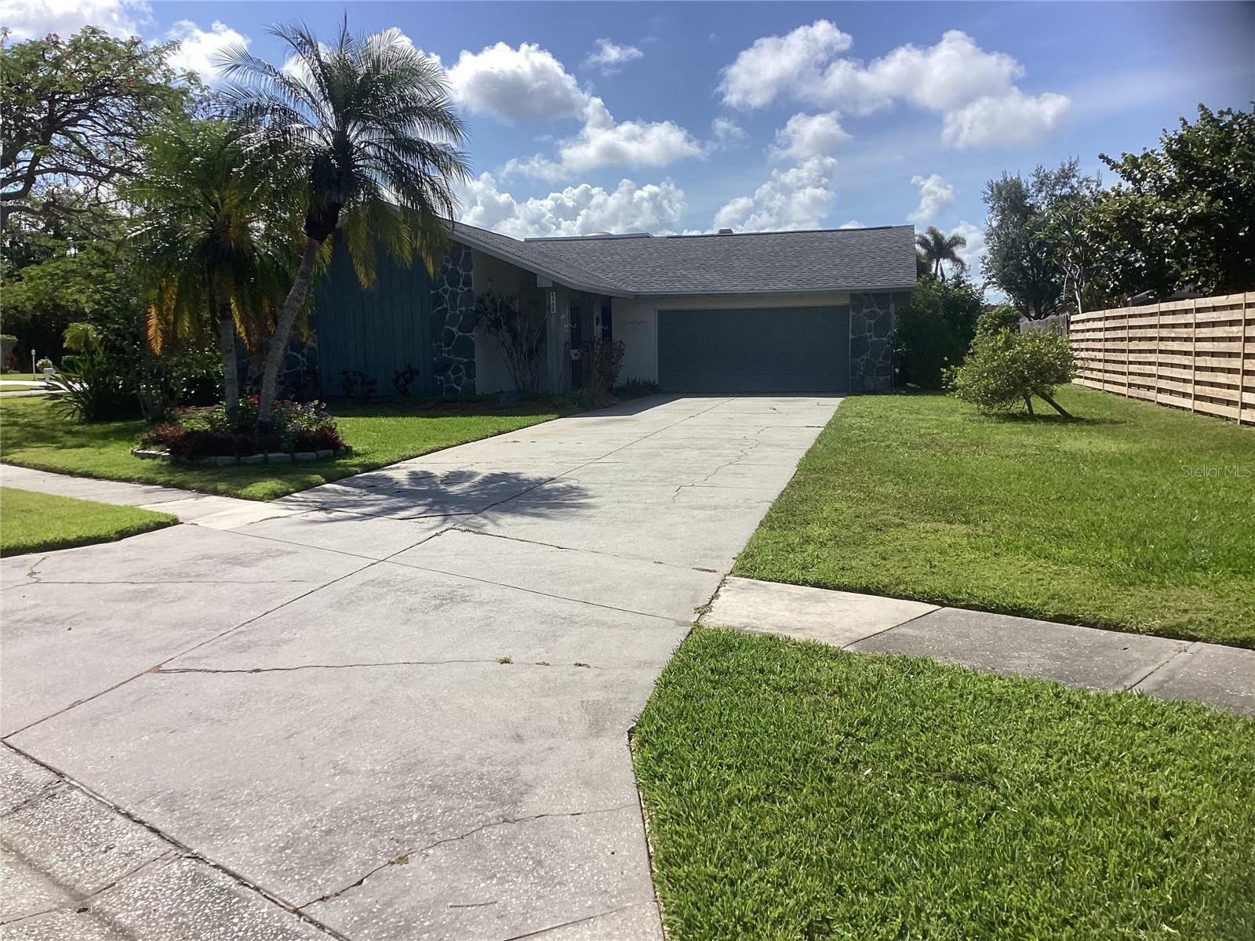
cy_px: 470
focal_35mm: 31
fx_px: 1124
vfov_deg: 45.4
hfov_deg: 58.4
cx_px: 628
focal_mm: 3.3
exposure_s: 1/1942
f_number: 2.4
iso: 25
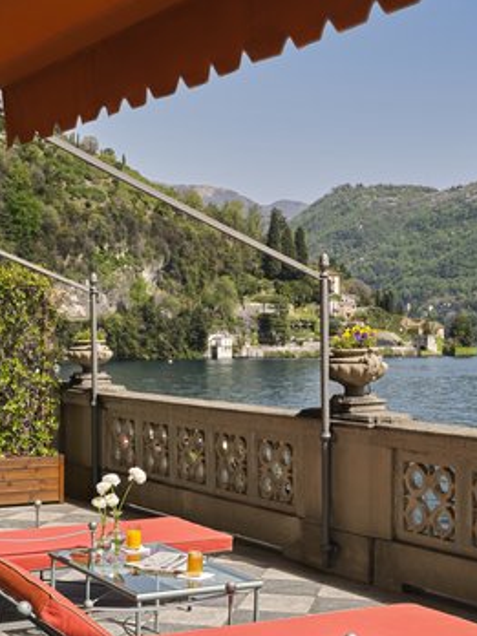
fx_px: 1066
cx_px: 239
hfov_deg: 25.2
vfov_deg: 33.0
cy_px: 406
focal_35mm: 58
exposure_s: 1/125
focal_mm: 53.6
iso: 400
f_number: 16
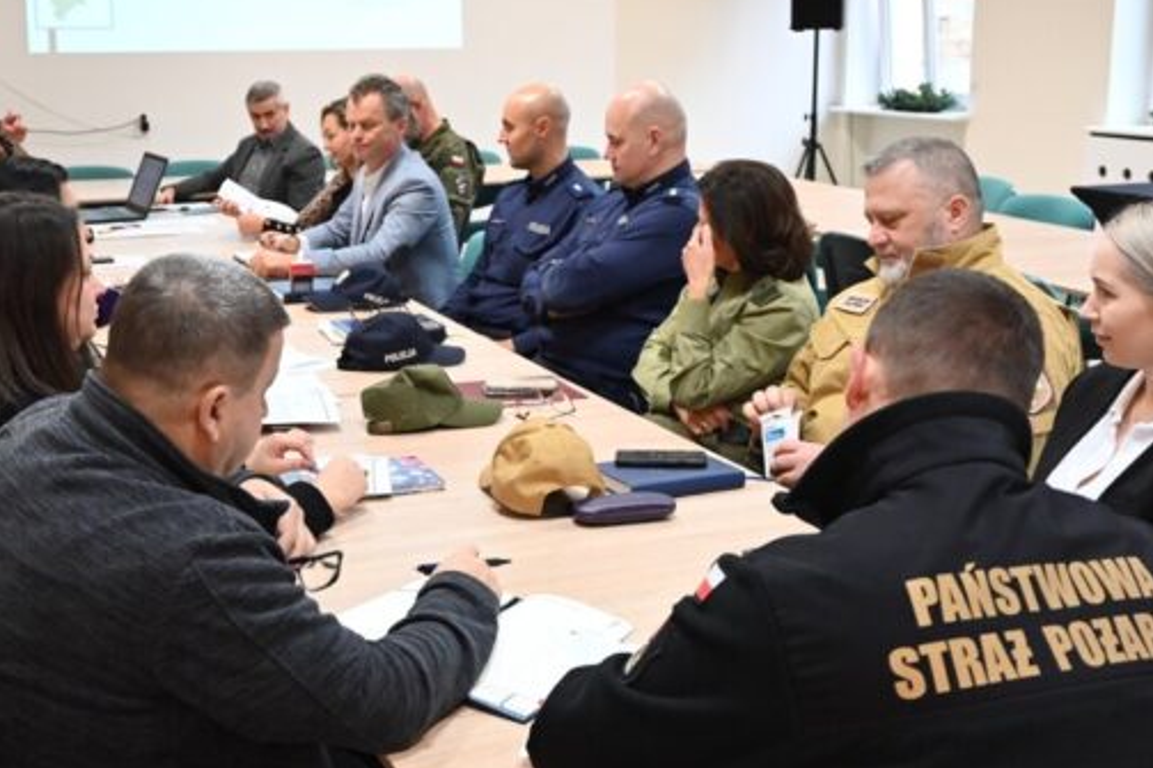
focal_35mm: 48
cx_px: 495
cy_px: 365
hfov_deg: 41.0
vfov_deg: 28.1
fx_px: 1537
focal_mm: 35
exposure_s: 1/80
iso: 3200
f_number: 5
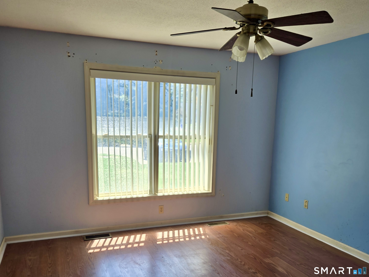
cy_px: 138
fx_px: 245
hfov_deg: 73.9
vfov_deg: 58.9
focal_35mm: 23
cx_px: 184
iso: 25
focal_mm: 5.4
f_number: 1.8
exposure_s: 1/180
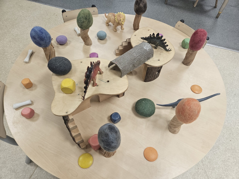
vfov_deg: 58.9
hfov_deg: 73.9
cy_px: 90
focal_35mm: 23
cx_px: 120
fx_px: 159
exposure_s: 1/100
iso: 160
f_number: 1.8
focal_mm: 5.4
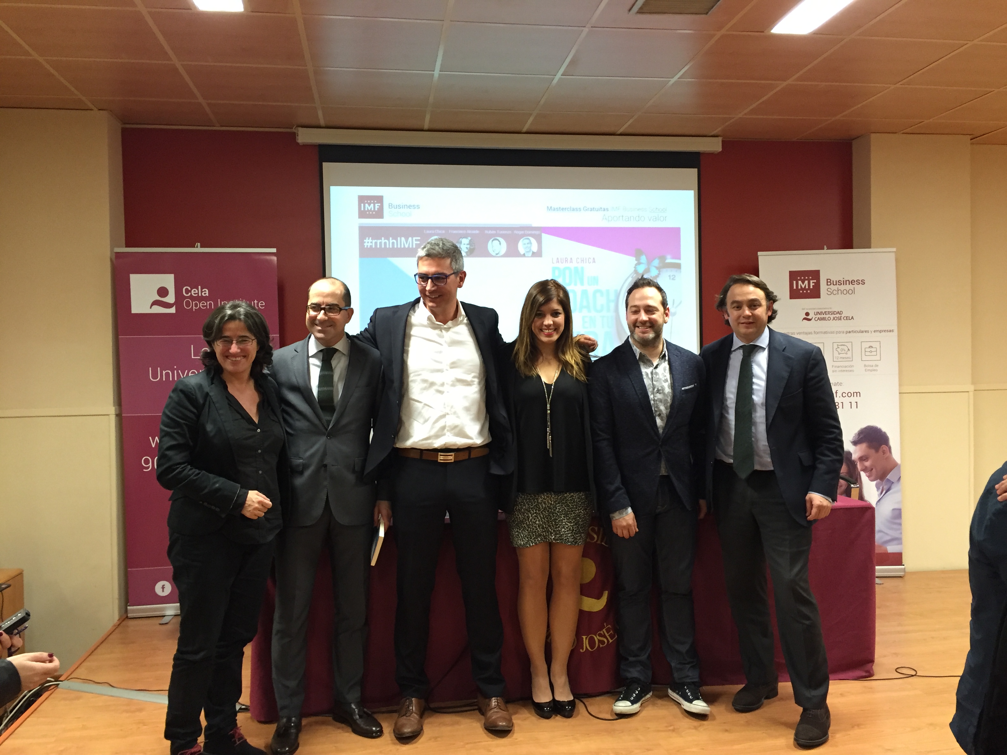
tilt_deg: -0.4
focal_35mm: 29
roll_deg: +1.2
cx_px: 504
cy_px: 378
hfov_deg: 61.7
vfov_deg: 48.2
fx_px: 844
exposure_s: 1/33
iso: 200
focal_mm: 4.15
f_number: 2.2
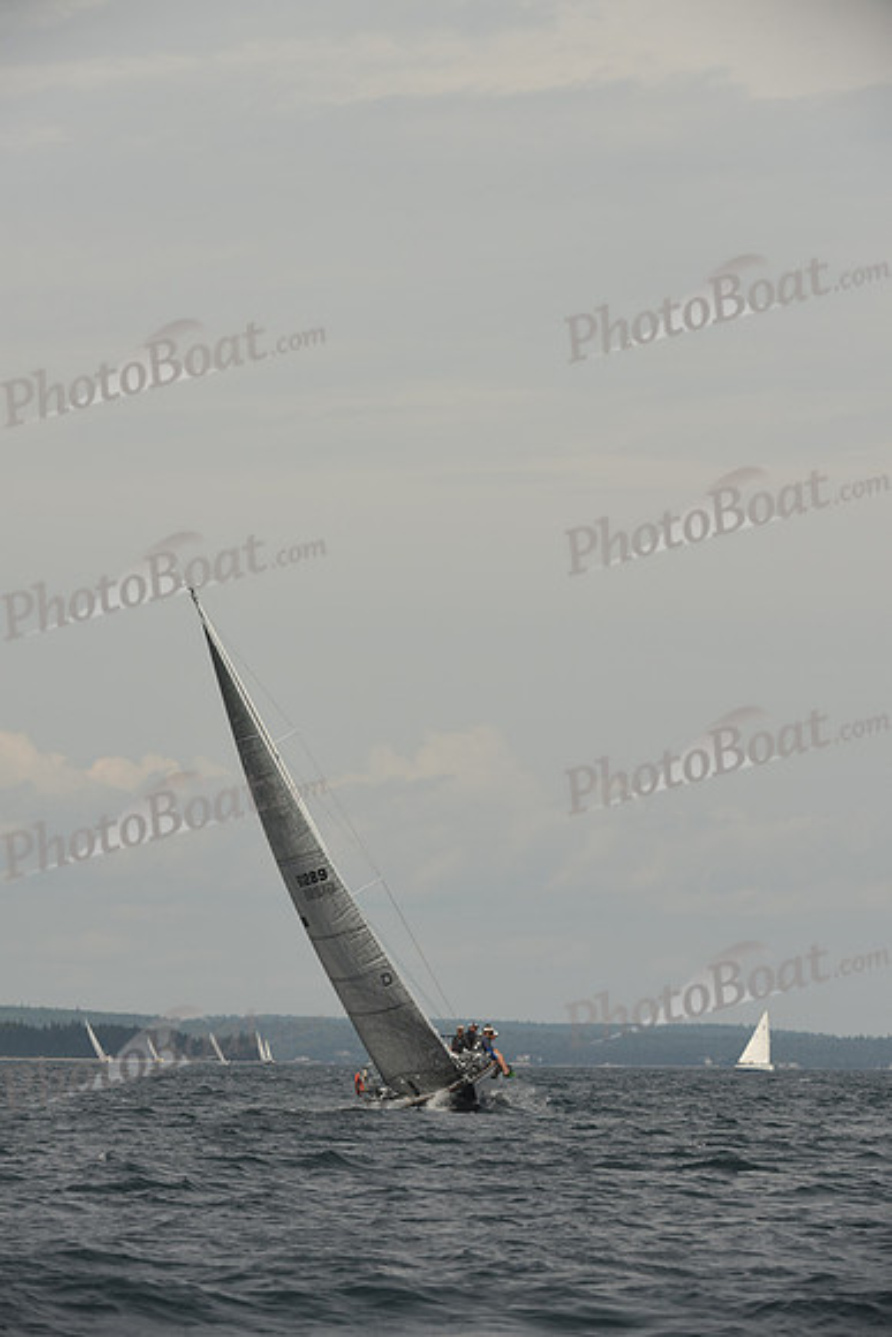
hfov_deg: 6.9
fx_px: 7428
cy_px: 668
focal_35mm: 200
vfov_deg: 10.3
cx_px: 446
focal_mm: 200
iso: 250
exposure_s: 1/1000
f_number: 7.1
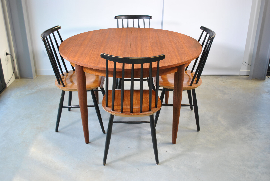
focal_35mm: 39
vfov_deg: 34.4
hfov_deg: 49.5
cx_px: 135
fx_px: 293
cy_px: 90
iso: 200
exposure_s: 1/20
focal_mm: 26
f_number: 4.5
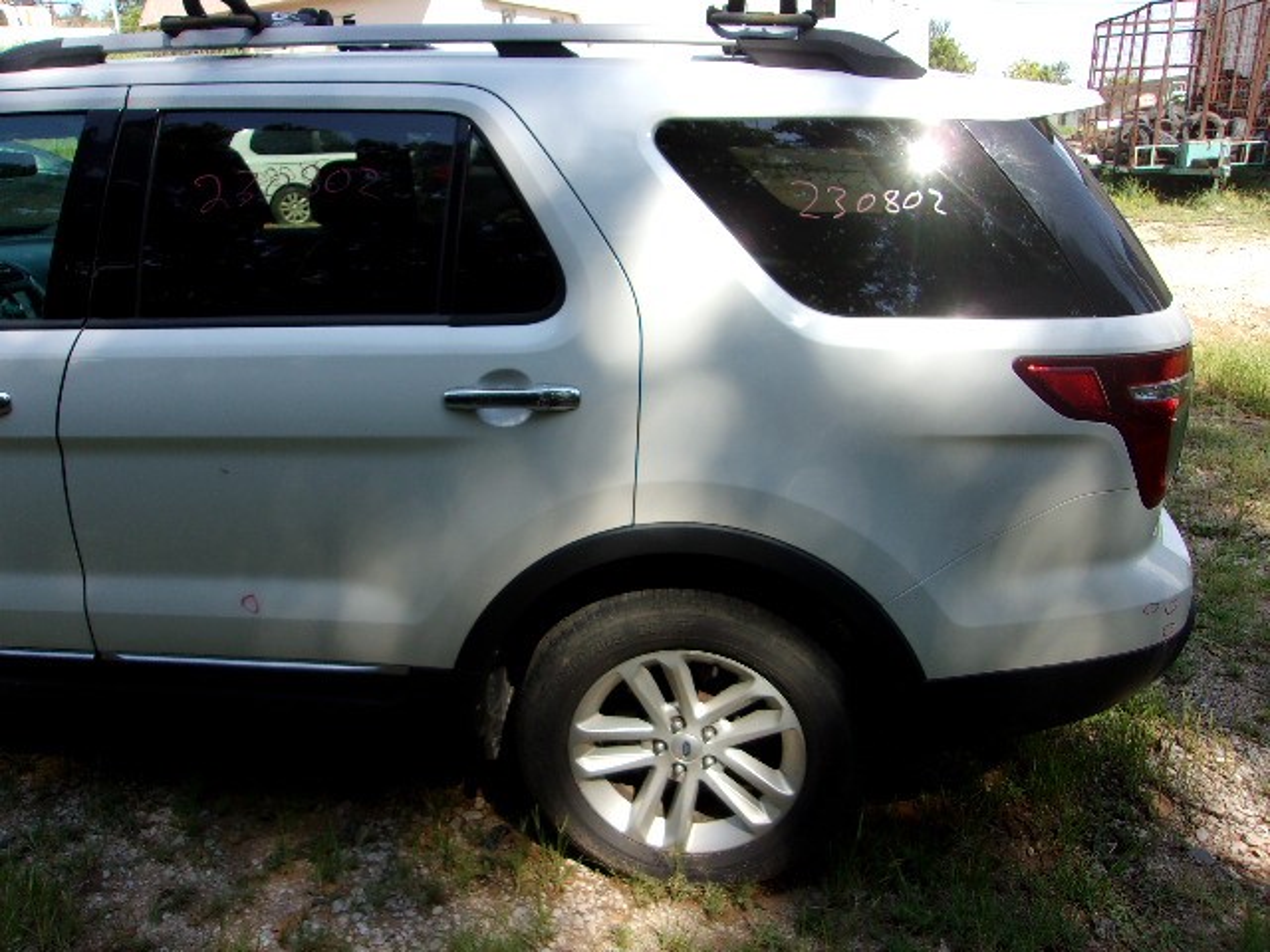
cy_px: 476
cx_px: 635
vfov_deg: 51.4
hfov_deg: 65.3
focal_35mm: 27
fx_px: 991
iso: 80
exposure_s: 1/400
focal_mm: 4.9
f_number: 3
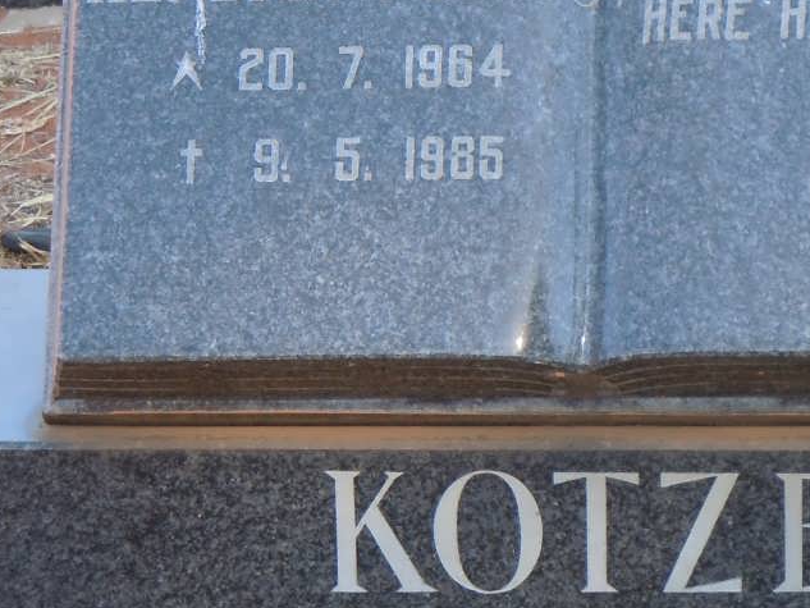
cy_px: 81
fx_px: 5149
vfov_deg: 6.7
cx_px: 615
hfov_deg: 9.0
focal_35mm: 220
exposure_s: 1/125
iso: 200
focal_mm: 20.9
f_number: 4.6
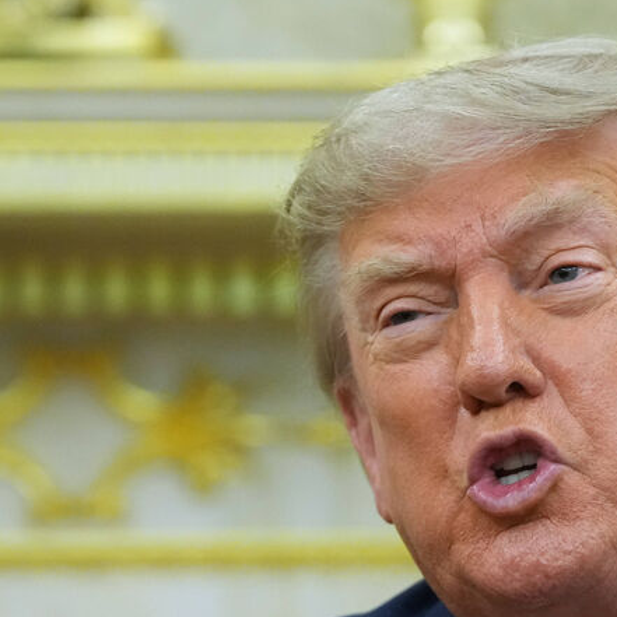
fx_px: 9397
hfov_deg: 3.8
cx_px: 630
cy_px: 439
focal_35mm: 466
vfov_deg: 3.8
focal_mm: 165
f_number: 4
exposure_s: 1/500
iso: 5000
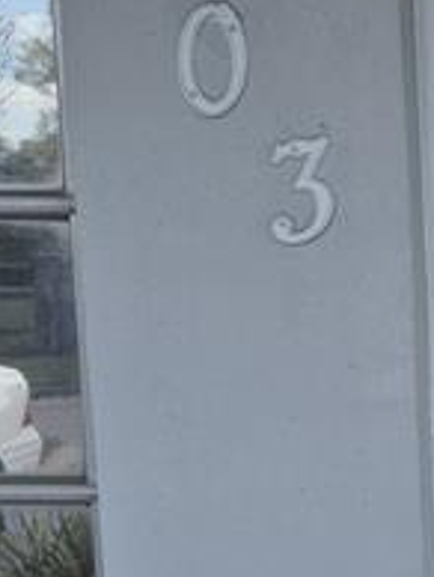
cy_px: 488
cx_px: 776
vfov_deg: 21.2
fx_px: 1518
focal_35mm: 91
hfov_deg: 14.4
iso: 25
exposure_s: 1/694
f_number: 1.8
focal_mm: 5.4
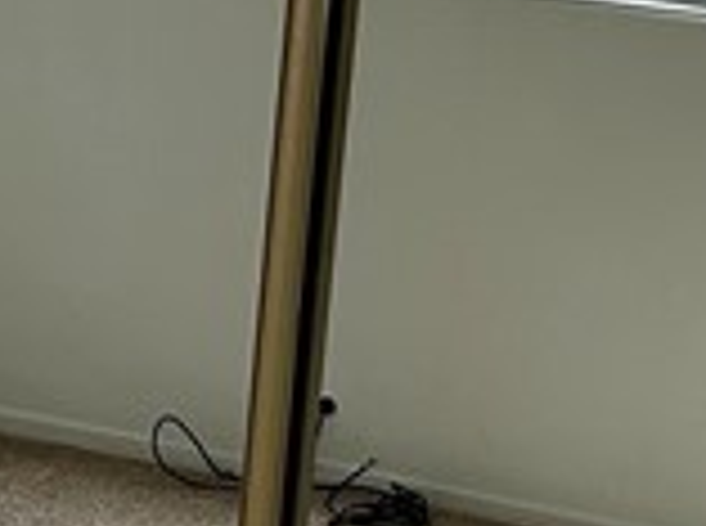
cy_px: 283
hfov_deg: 10.7
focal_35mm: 170
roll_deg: -2.1
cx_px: -666
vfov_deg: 8.7
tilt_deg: -13.2
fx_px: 3459
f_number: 1.5
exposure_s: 1/60
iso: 100
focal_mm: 5.7
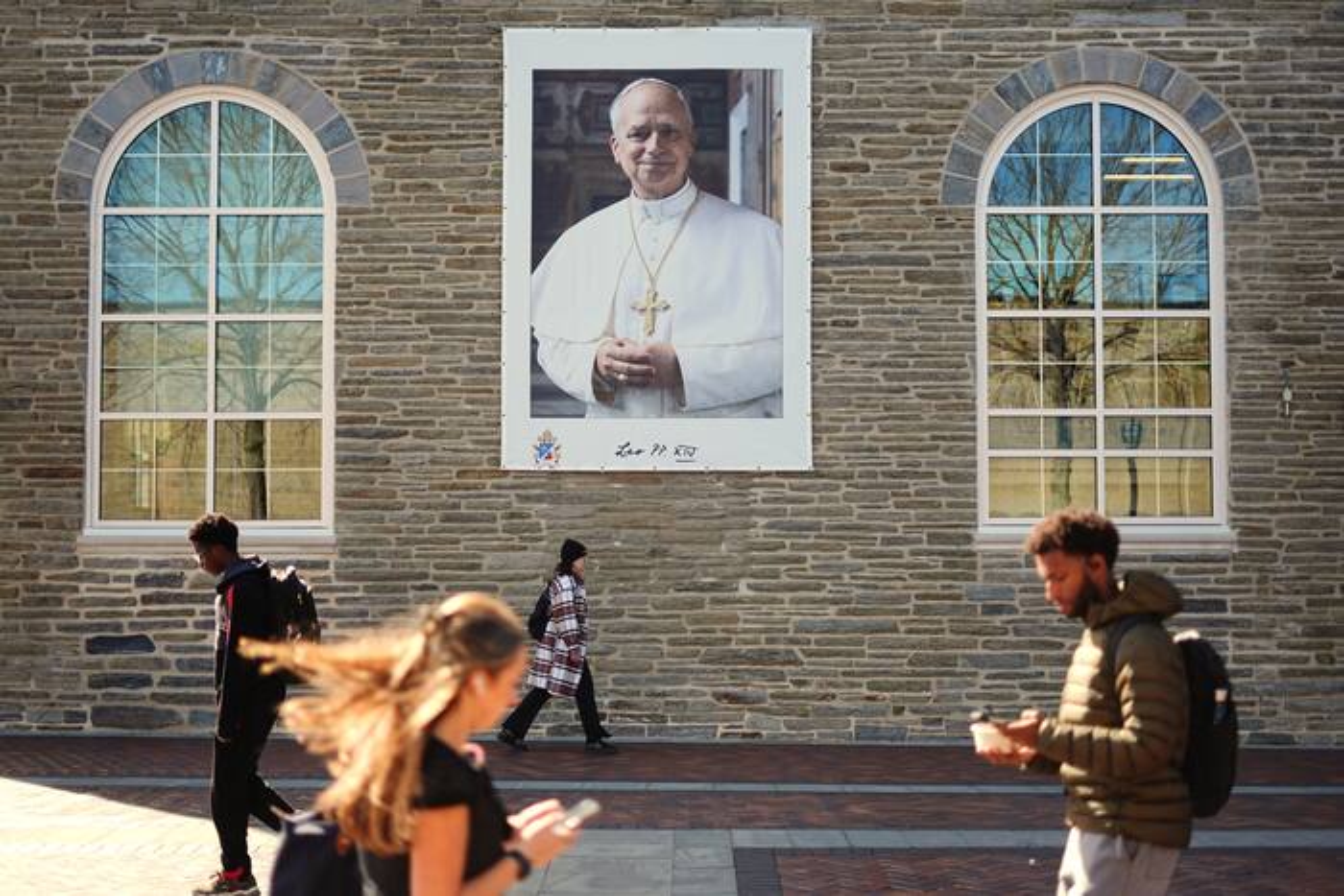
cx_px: 672
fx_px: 1867
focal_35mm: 50
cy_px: 448
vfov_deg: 27.0
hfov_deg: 39.6
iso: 125
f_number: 1.8
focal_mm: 50
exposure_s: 1/2000
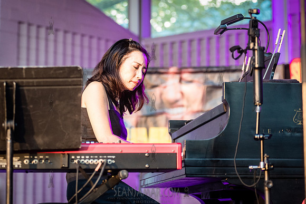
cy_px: 90
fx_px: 852
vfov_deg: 13.7
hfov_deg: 20.3
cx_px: 138
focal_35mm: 100
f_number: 3.5
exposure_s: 1/320
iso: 4000
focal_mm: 86
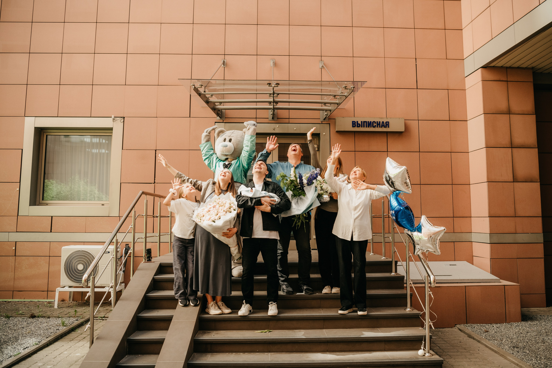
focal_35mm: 29
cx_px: 288
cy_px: 177
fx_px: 447
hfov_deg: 63.3
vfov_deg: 44.8
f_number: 3.5
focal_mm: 28
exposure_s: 1/640
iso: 400
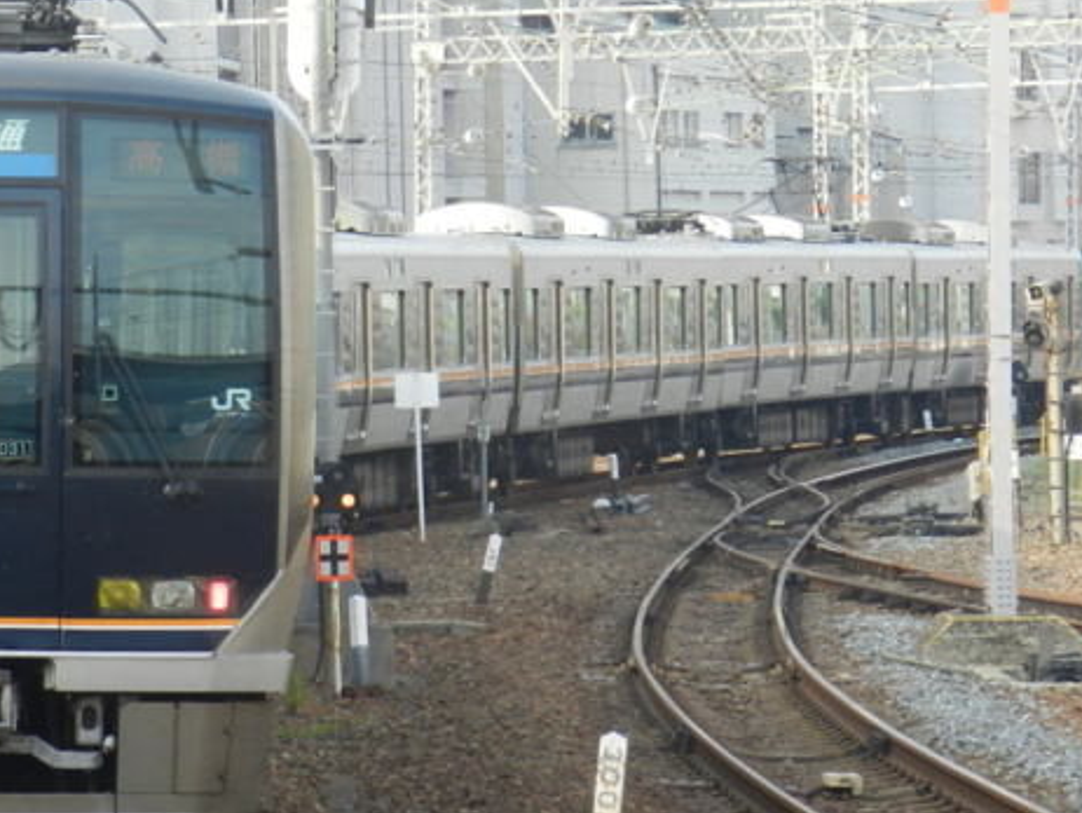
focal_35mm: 277
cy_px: 391
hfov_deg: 7.1
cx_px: 429
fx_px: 8663
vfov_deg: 5.4
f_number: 5.3
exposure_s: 1/160
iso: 160
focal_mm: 28.4
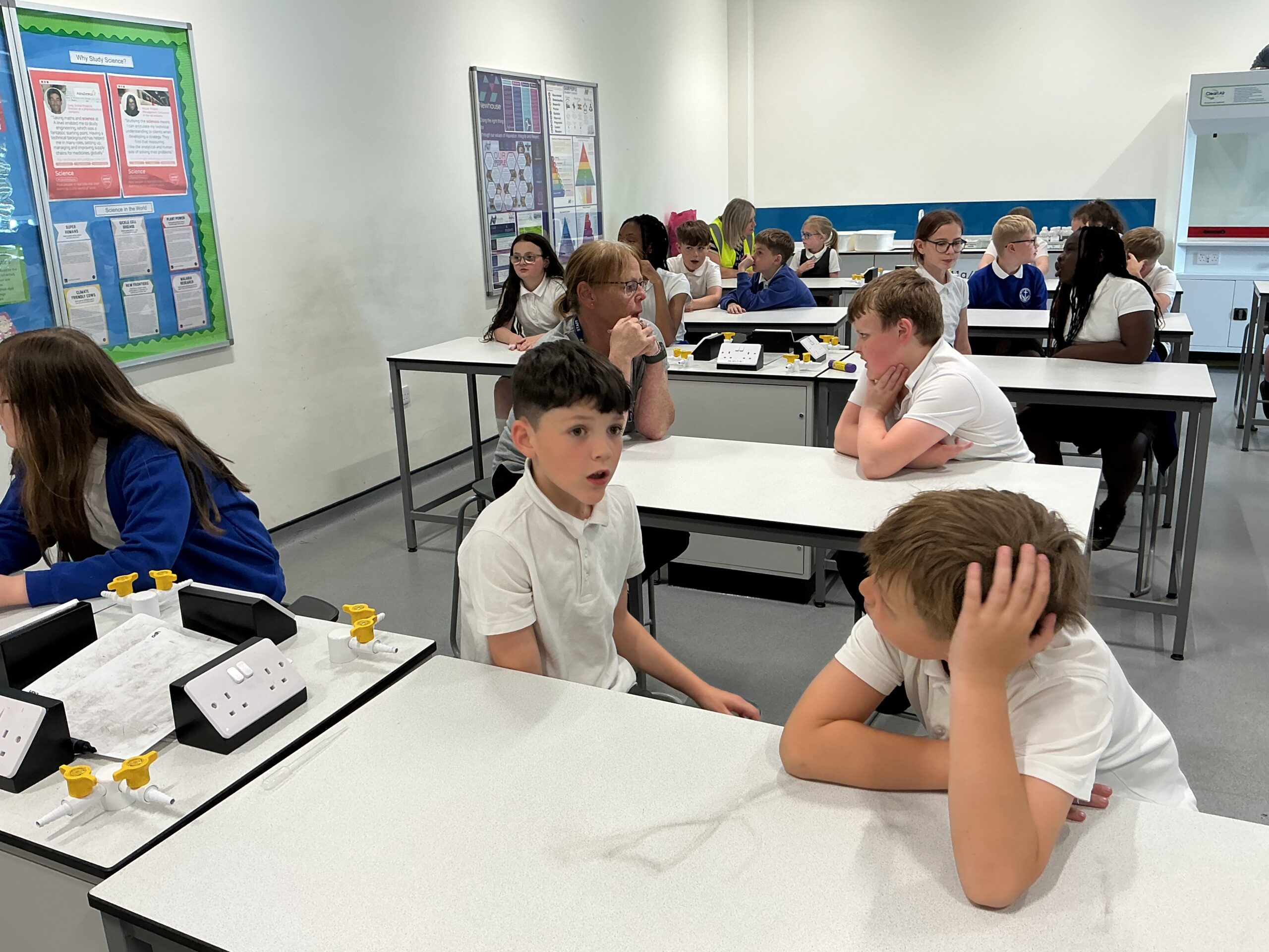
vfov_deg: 48.2
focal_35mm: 29
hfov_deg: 61.7
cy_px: 476
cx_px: 634
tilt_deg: -16.6
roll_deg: +2.5
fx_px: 1063
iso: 40
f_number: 1.8
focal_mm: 3
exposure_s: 1/60
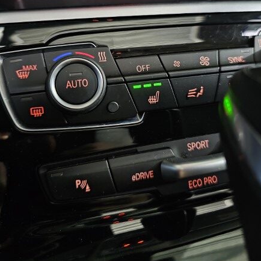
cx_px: 144
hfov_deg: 53.9
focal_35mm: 30
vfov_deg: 52.1
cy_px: 70
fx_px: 256
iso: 1000
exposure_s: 1/25
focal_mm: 6.3
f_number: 1.7
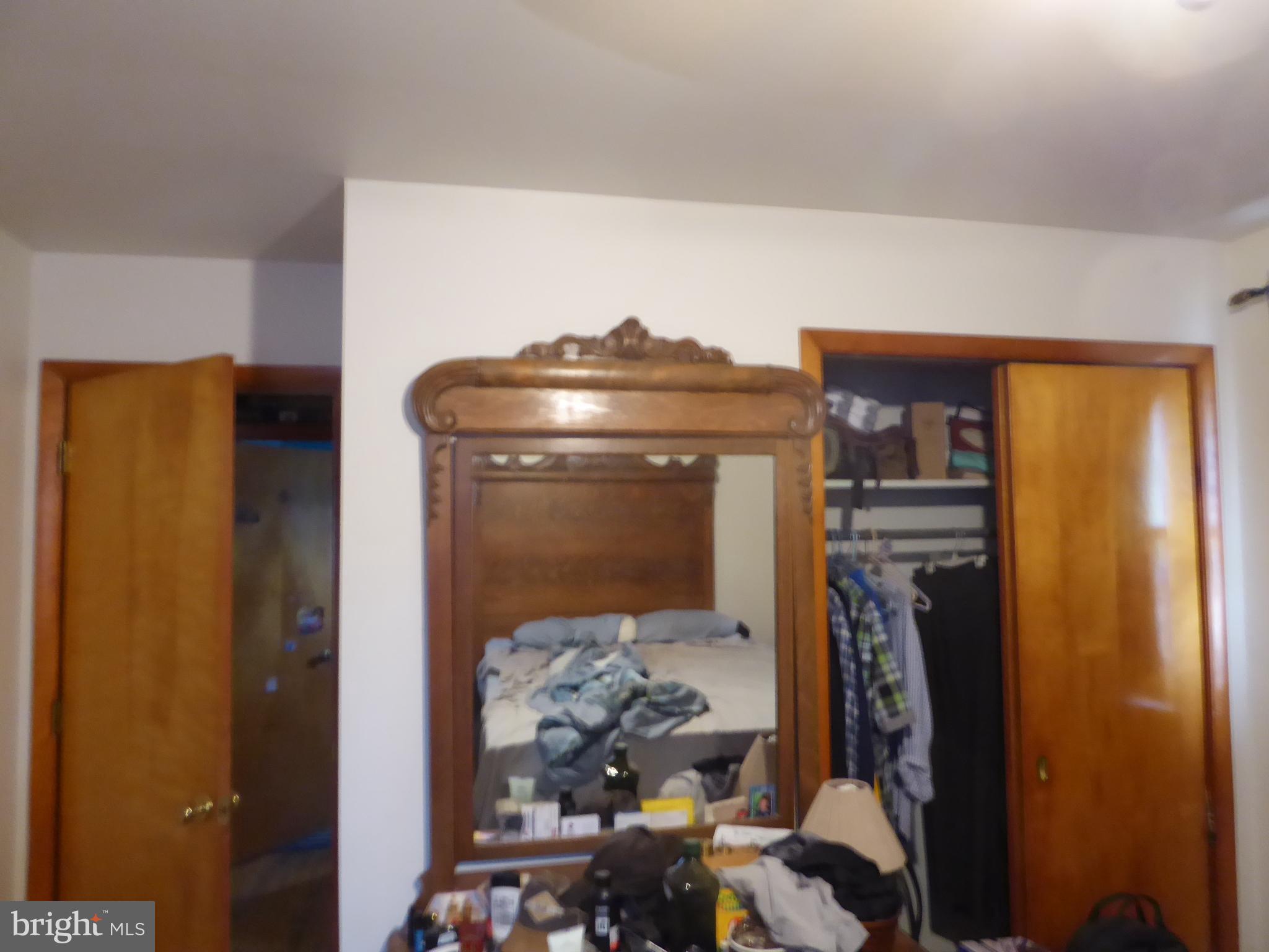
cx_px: 634
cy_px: 476
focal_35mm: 24
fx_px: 880
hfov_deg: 71.6
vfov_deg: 56.8
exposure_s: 1/10
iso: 400
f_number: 3.5
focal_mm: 4.3
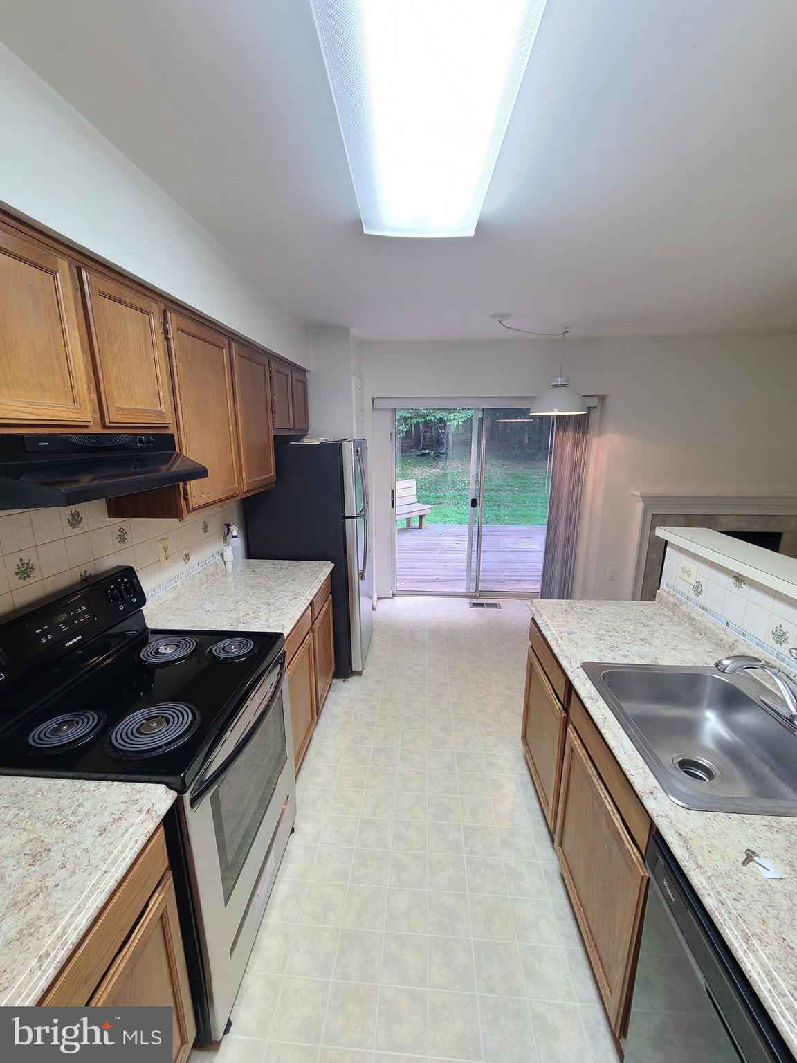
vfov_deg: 106.2
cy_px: 532
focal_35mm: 13
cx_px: 398
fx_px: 399
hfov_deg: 89.9
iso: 200
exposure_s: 1/59
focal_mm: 2.2
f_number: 2.2
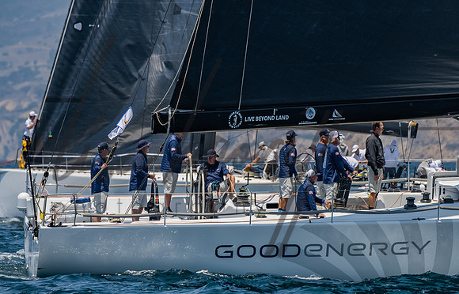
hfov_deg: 3.6
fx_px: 7214
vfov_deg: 2.3
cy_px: 69
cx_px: 327
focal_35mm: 572
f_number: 5.6
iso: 320
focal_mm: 330
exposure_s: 1/1600
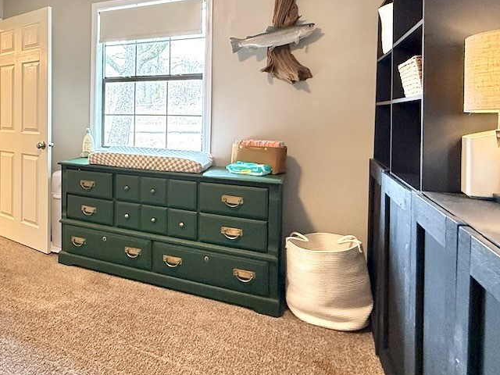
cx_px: 62
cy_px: 123
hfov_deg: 56.0
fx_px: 404
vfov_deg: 48.8
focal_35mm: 28
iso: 500
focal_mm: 2.22
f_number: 2.2
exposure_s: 1/60
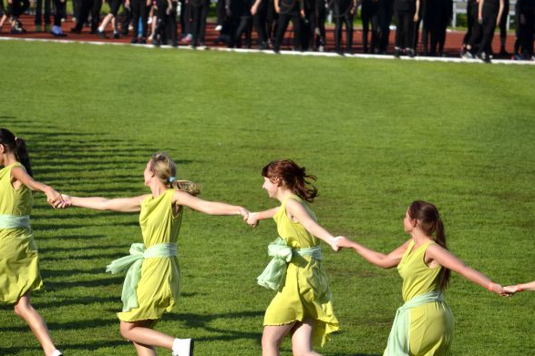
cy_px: 200
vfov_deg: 3.4
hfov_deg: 5.0
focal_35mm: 409
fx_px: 6076
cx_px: 231
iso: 400
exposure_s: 1/1600
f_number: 6.3
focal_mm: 200
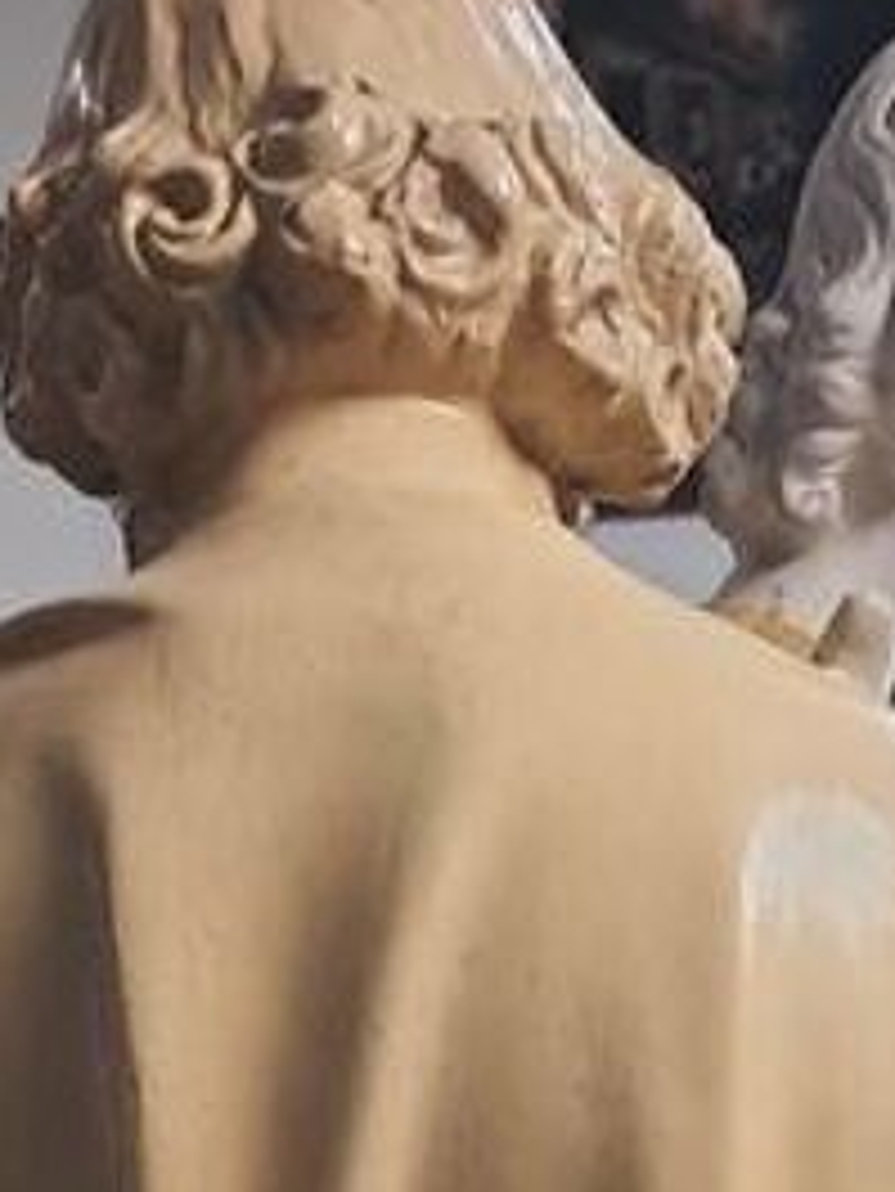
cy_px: 2625
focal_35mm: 136
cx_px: 369
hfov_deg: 10.9
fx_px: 4685
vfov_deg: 12.3
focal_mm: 4
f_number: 1.8
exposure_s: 1/50
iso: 200
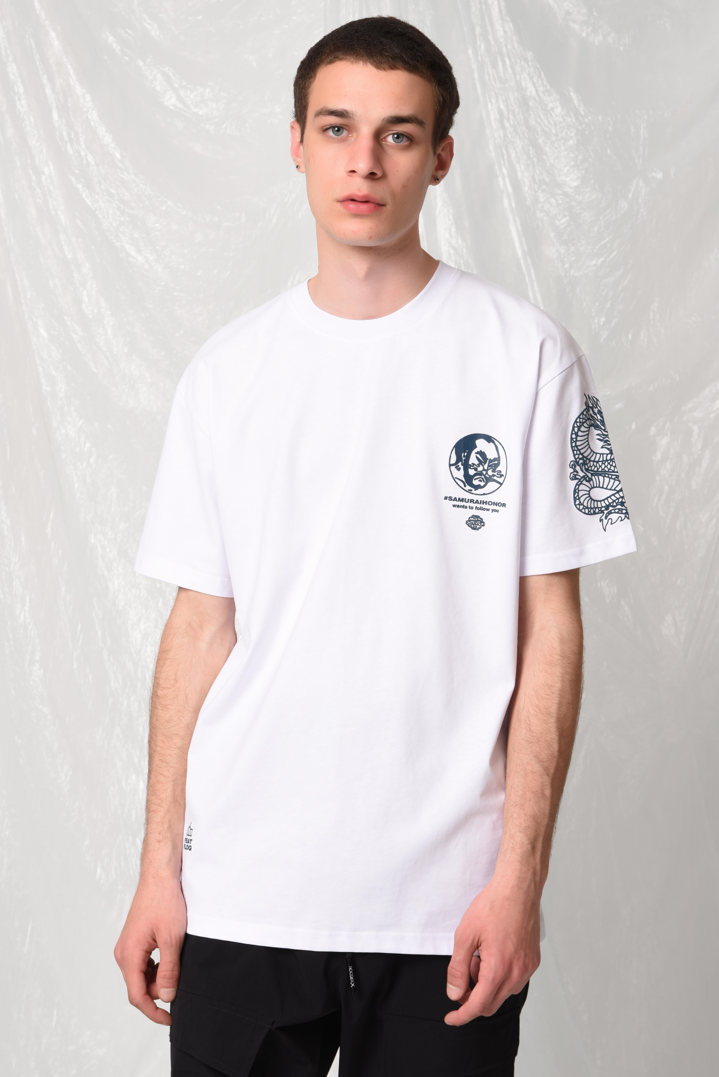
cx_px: 360
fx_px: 1796
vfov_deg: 33.4
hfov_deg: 22.6
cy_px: 538
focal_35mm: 60
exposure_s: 1/160
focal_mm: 60
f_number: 8
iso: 125
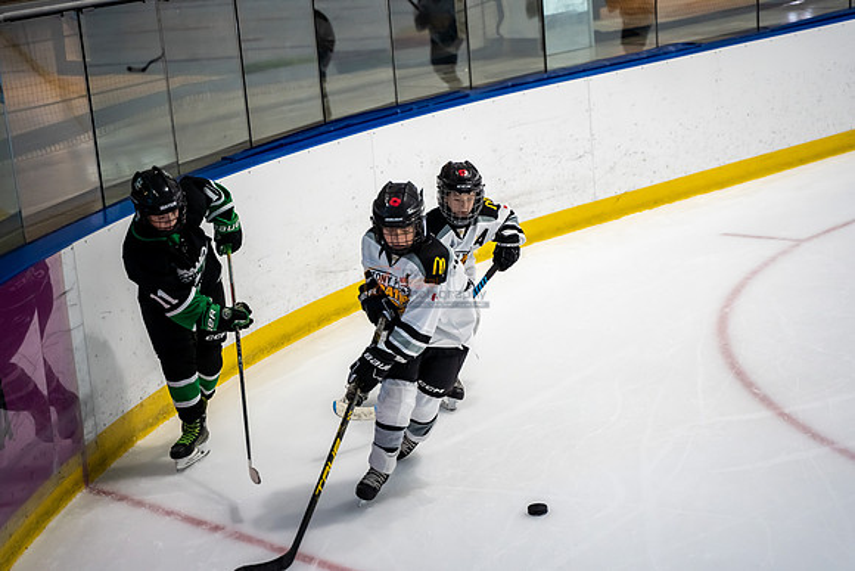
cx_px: 428
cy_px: 286
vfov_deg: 18.2
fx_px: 1782
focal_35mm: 75
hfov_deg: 27.0
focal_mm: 75
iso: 2500
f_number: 2.8
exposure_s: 1/1000
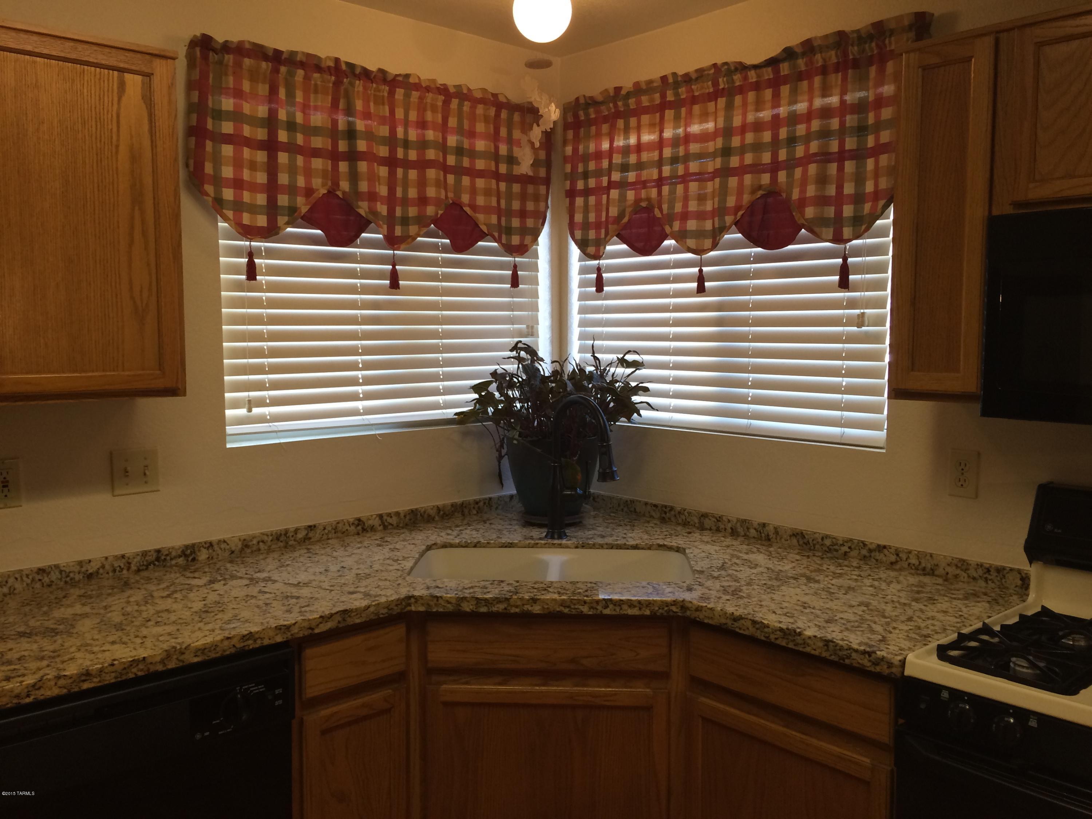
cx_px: 546
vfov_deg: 48.2
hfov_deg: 61.7
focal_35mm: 29
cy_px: 410
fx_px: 915
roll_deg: +1.2
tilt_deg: -5.4
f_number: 2.2
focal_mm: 4.15
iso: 80
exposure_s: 1/30
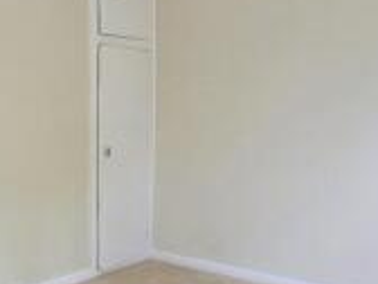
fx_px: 491
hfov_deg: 38.6
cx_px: 26
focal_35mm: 45
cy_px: 172
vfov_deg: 32.1
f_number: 2.2
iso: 64
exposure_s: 1/100
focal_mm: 2.2
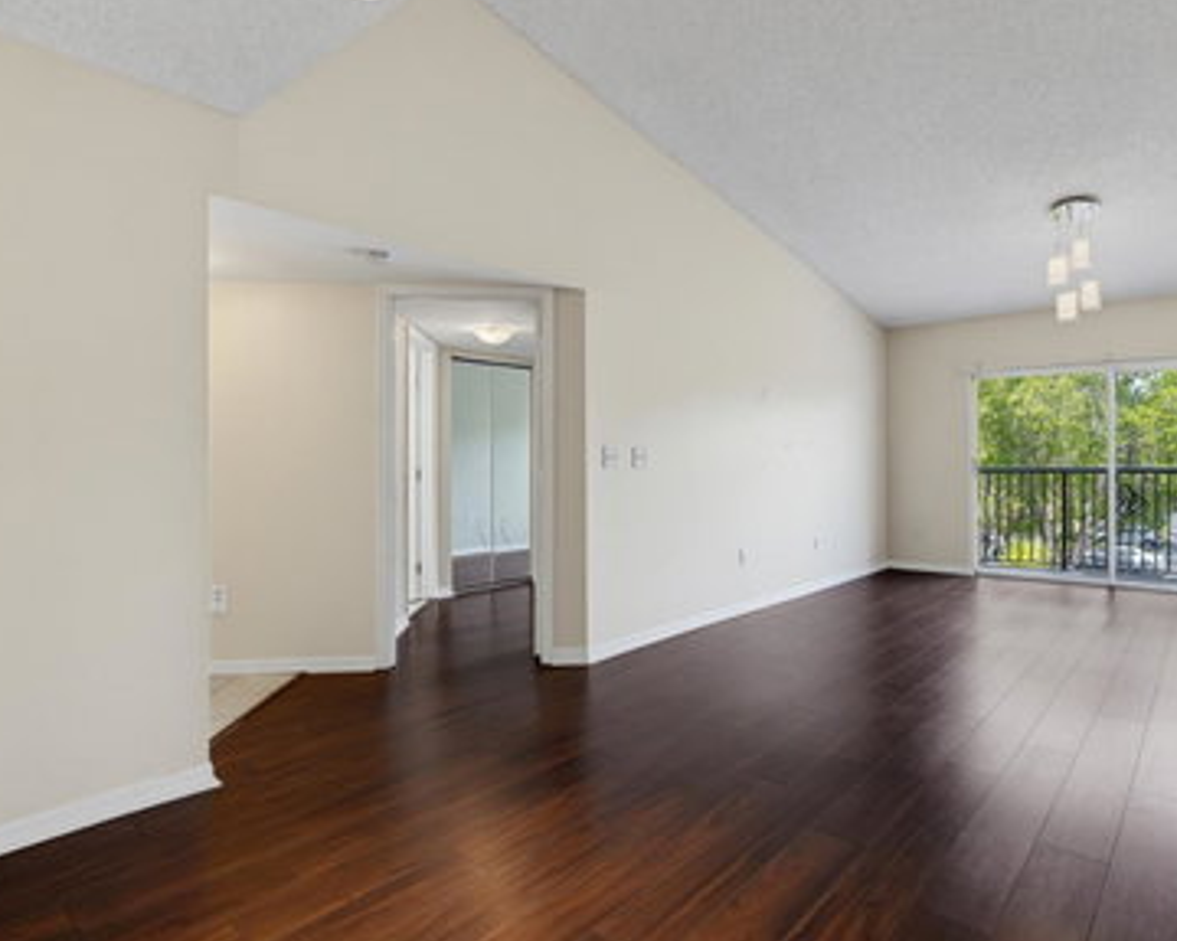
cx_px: 683
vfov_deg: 68.1
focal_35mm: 20
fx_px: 697
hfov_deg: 79.8
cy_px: 470
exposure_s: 1/100
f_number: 4.5
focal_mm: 16
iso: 800
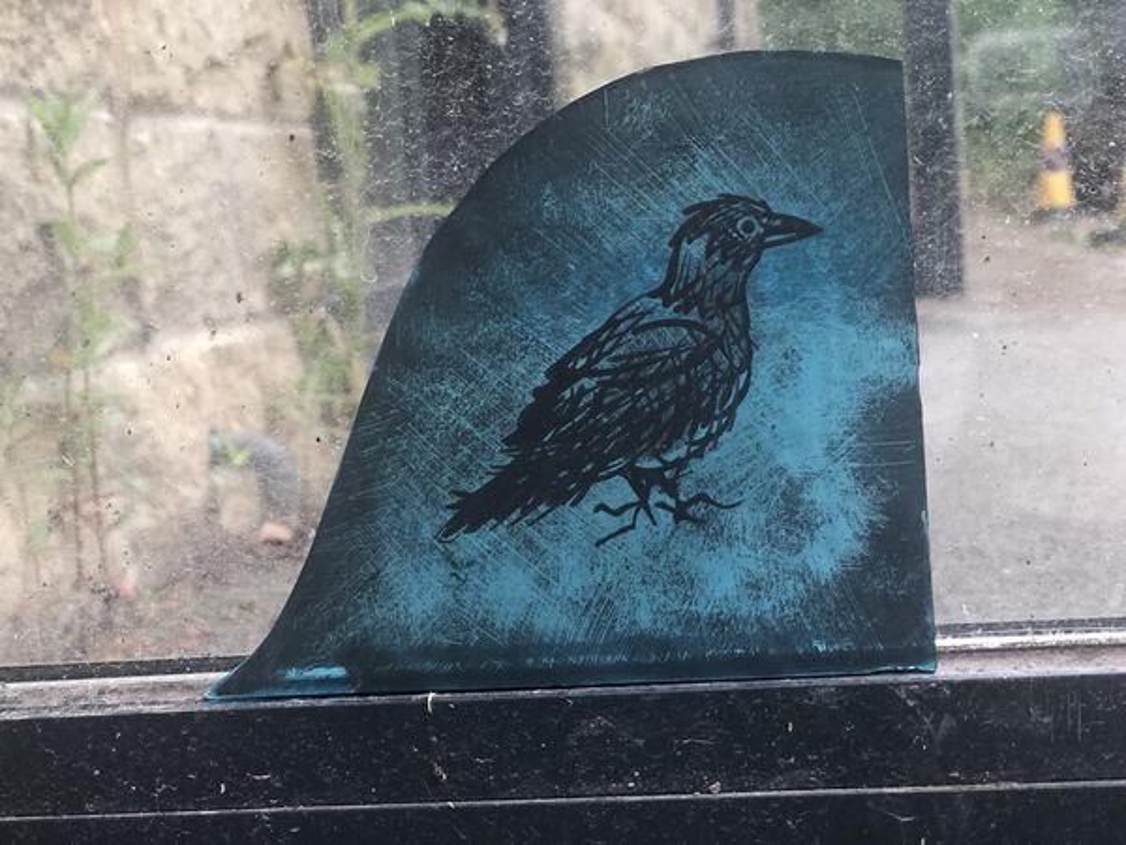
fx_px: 1854
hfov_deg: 33.8
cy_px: 422
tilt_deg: -7.8
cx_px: 563
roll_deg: +5.0
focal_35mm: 57
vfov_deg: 25.7
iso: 50
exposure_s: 1/33
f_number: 2.8
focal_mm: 6.6
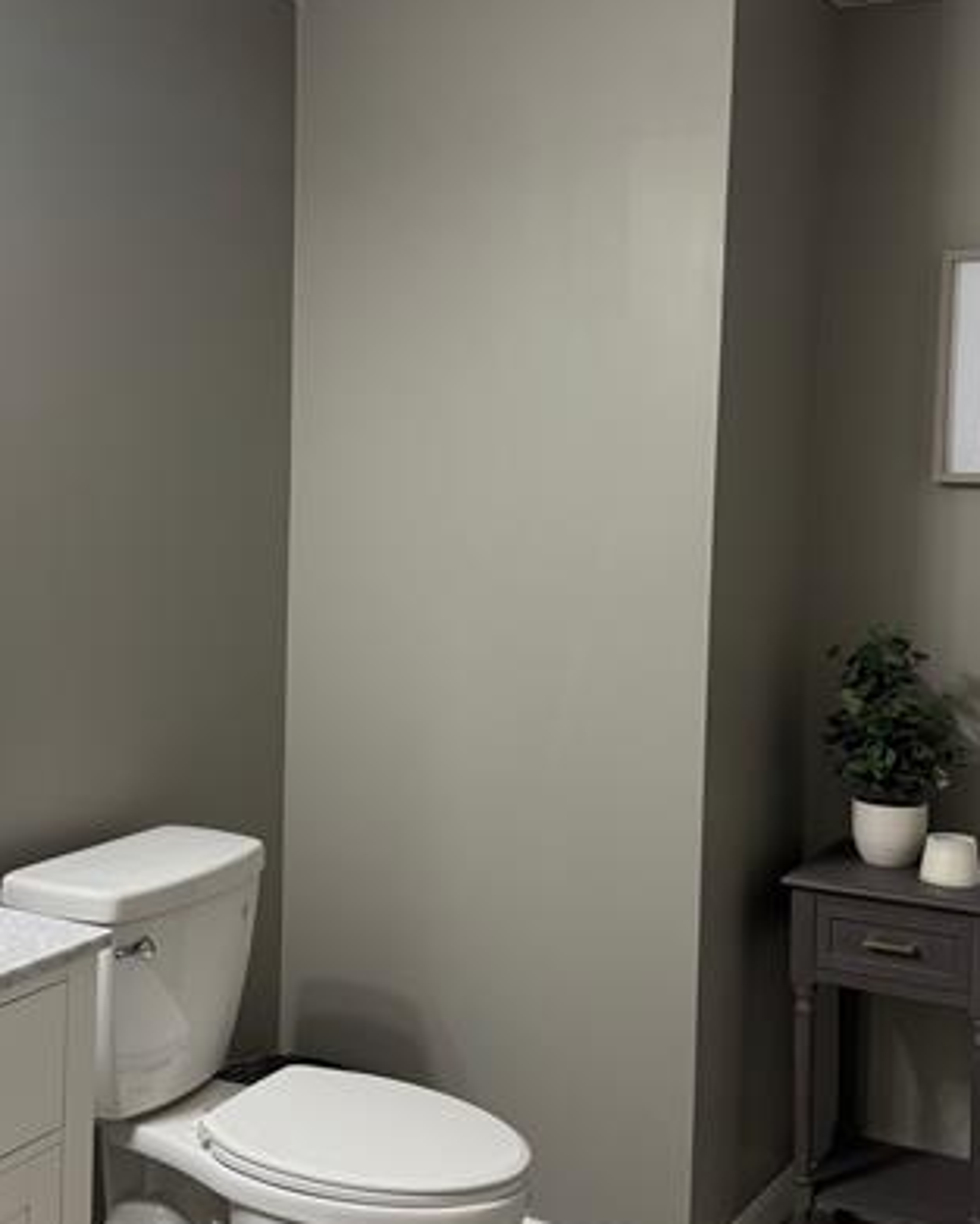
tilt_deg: -3.6
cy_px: 570
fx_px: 1667
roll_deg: -0.4
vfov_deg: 40.3
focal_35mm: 46
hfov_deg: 32.5
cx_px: 341
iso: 160
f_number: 1.78
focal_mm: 6.76
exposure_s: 1/60
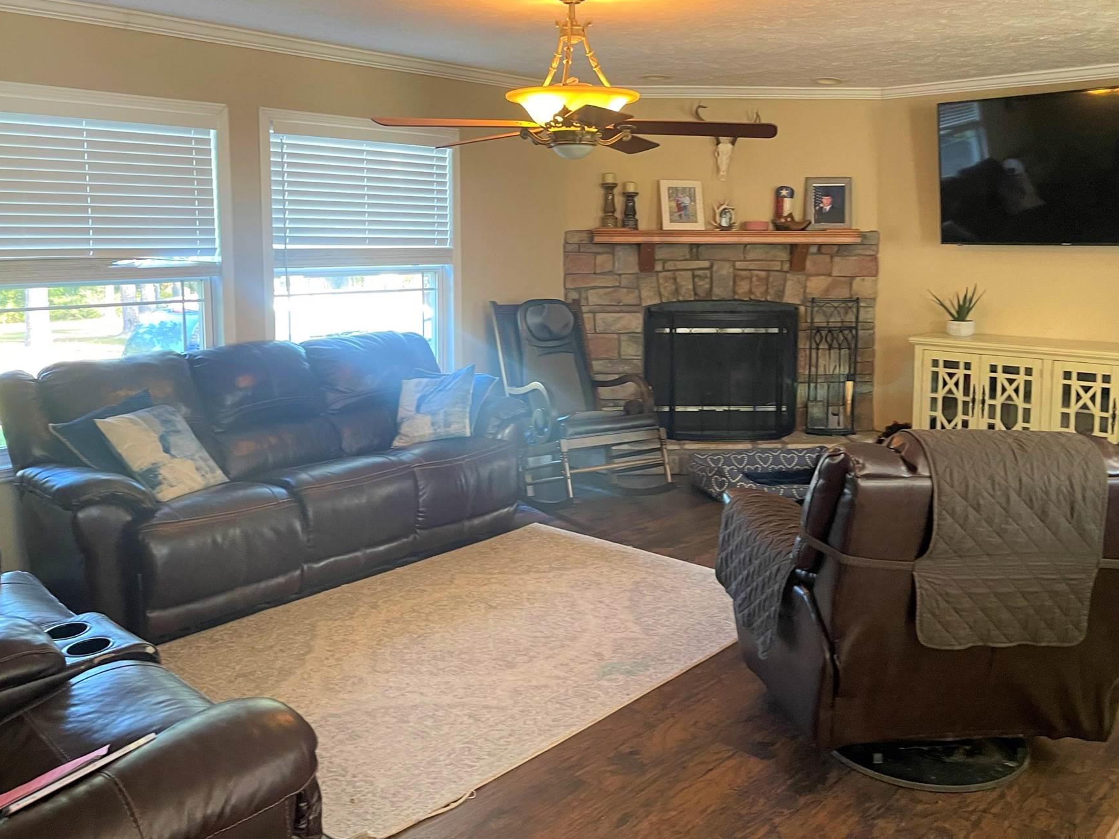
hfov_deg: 58.3
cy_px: 339
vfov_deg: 45.2
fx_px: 1002
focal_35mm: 31
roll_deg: -0.6
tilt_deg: -6.7
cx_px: 612
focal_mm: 5.1
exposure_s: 1/60
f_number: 1.6
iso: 250
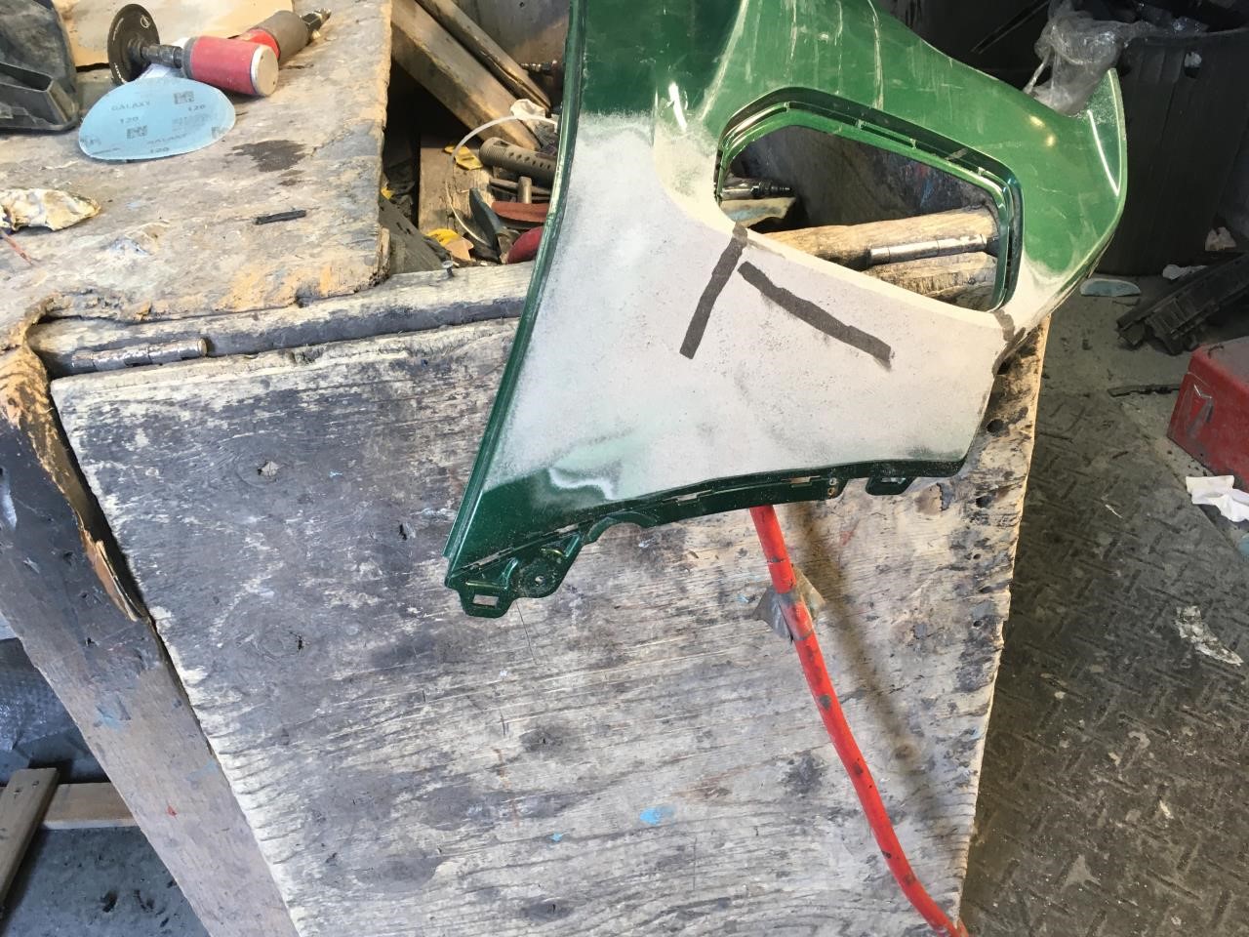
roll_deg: +3.3
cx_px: 624
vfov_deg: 48.2
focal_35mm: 29
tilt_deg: -38.4
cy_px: 468
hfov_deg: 61.7
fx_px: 1046
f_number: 2.2
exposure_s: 1/30
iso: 32
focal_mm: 4.15
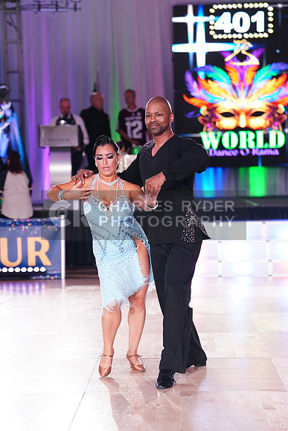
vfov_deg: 22.1
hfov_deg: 14.9
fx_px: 1103
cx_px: 144
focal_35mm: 92
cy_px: 216
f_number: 2.8
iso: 2000
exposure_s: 1/500
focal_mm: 92
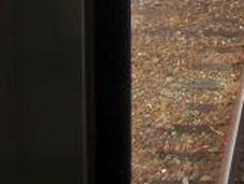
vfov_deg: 9.0
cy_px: -149
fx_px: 1122
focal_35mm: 159
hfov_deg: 12.0
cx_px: 332
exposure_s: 1/80
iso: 64
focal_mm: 5.9
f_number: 3.7
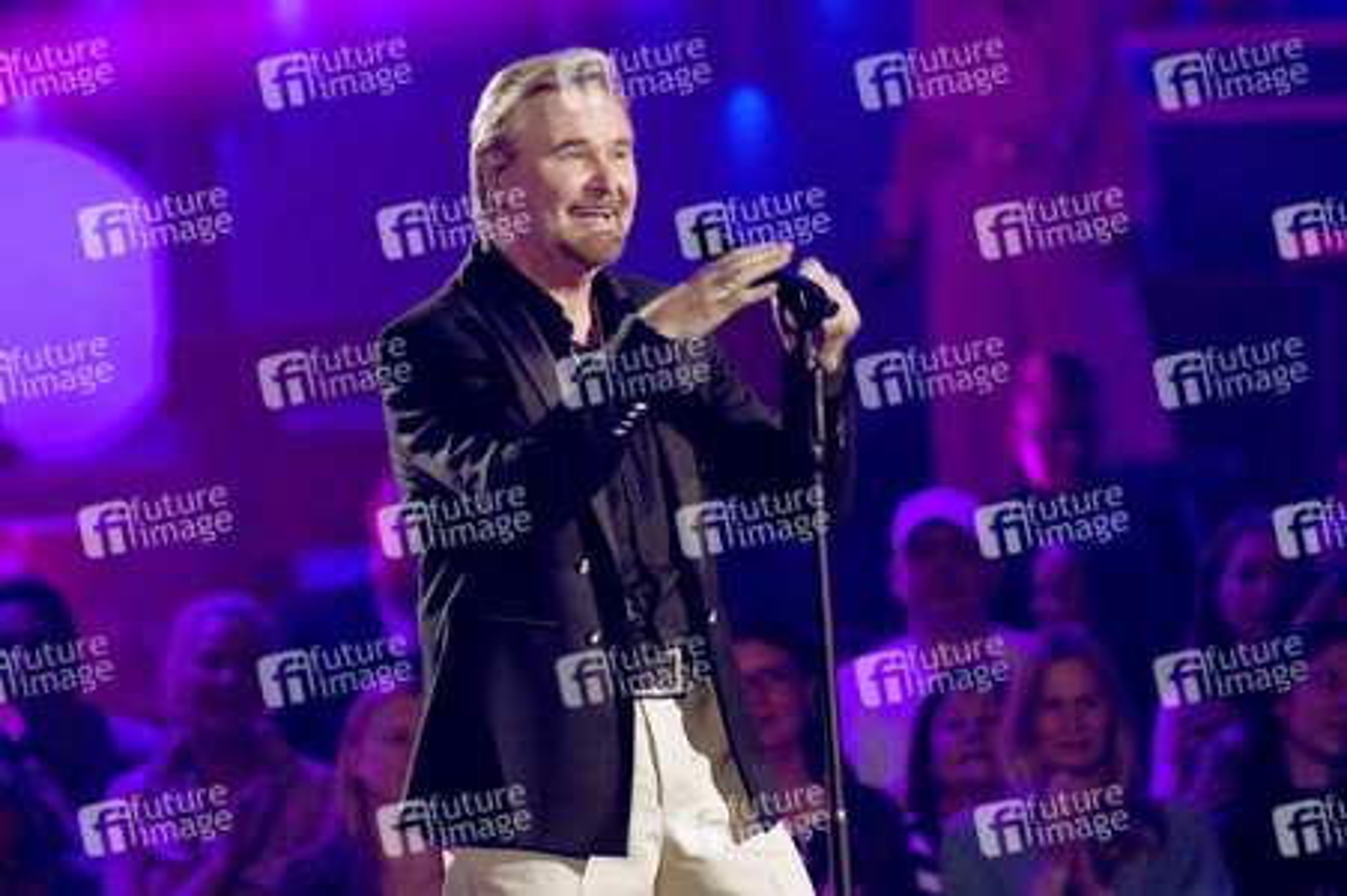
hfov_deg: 4.9
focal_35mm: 420
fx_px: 15703
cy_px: 448
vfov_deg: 3.3
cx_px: 674
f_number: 6.3
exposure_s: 1/80
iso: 3200
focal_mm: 420
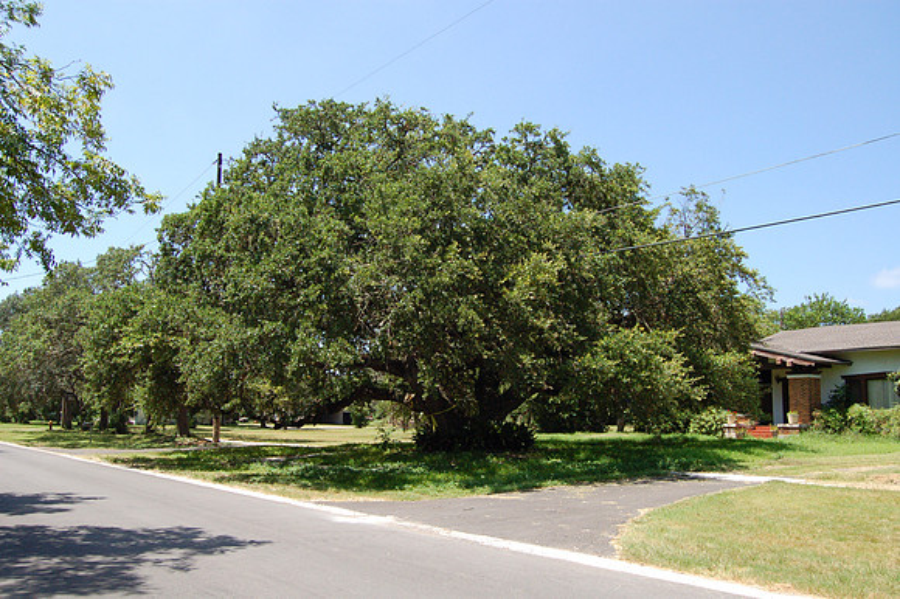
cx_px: 450
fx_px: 824
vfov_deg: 39.9
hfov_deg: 57.3
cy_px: 300
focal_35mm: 33
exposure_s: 1/1250
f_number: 5.6
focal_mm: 22
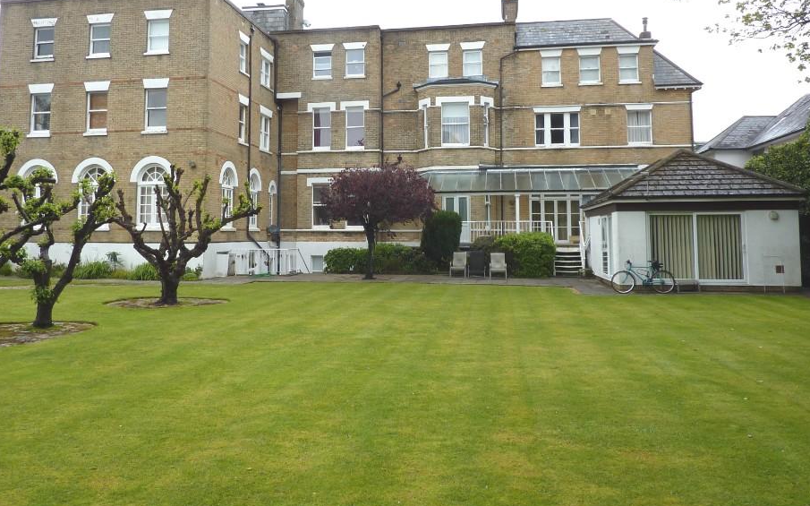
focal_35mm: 30
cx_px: 370
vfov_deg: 41.3
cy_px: 175
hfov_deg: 62.8
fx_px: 662
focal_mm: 4.1
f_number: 4
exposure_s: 1/160
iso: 80
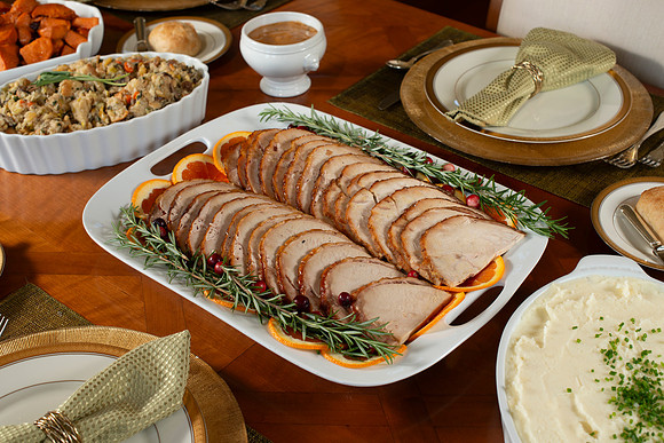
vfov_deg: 27.0
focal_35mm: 50
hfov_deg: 39.6
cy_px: 222
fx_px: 922
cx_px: 332
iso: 250
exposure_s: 1/100
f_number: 7.1
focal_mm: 50
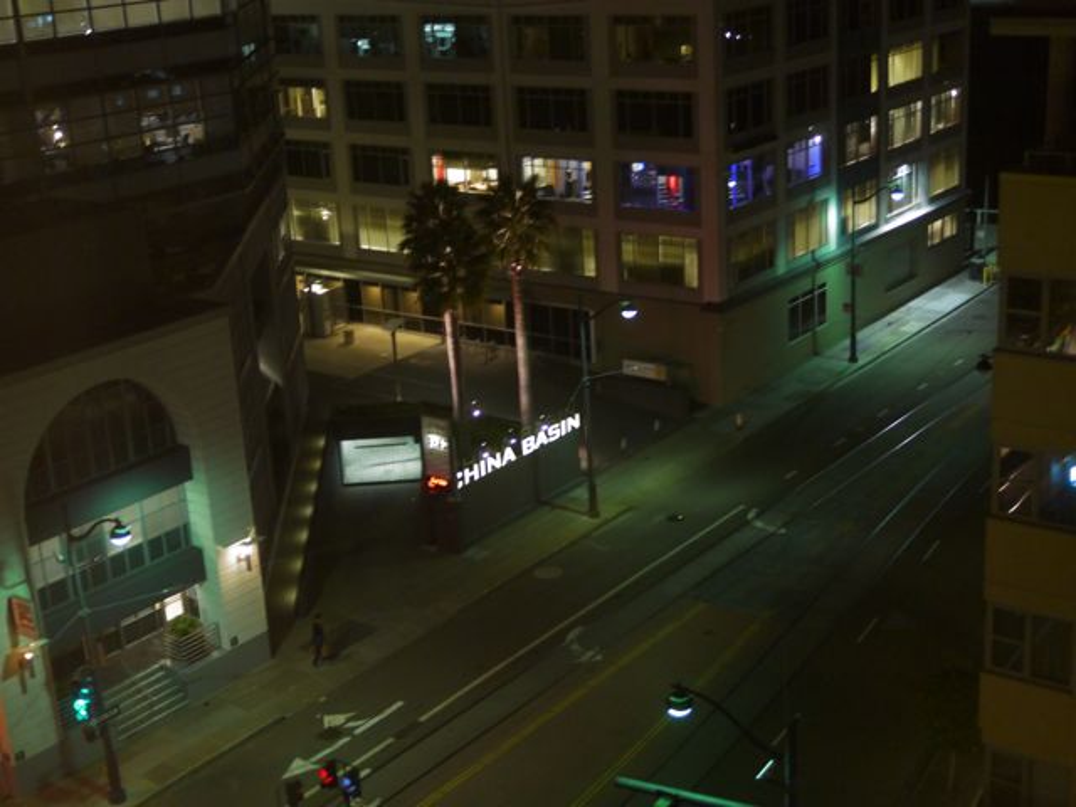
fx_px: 1554
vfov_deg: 29.1
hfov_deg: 38.2
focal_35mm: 50
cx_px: 538
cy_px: 404
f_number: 1.4
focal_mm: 25
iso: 800
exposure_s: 1/20
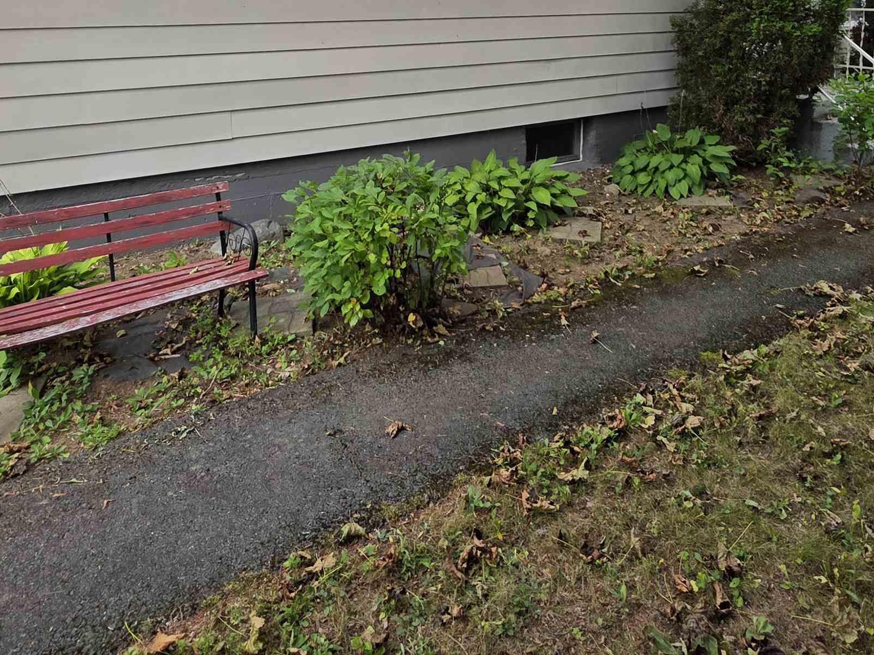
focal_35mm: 25
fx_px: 631
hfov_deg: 69.4
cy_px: 78
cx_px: 454
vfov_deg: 49.5
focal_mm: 2.2
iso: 40
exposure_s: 1/1395
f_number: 1.9
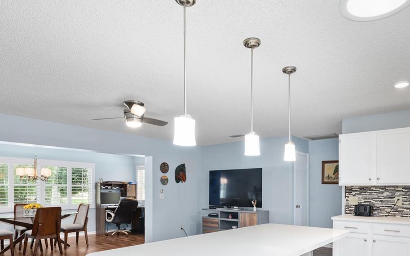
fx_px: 279
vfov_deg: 47.7
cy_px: 187
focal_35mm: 25
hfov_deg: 72.4
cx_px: 223
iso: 500
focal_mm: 14
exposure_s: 1/3
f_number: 7.1
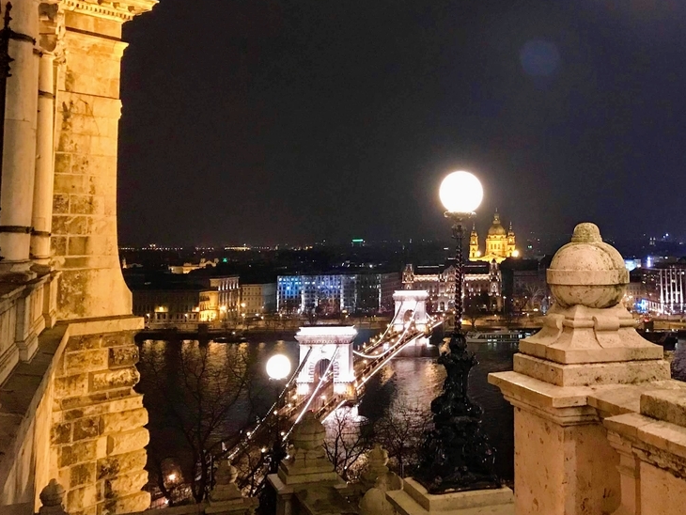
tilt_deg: +7.0
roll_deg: -0.2
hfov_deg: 40.3
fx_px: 912
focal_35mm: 46
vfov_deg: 31.0
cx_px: 498
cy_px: 129
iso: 100
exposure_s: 1/4
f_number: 1.8
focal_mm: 3.99
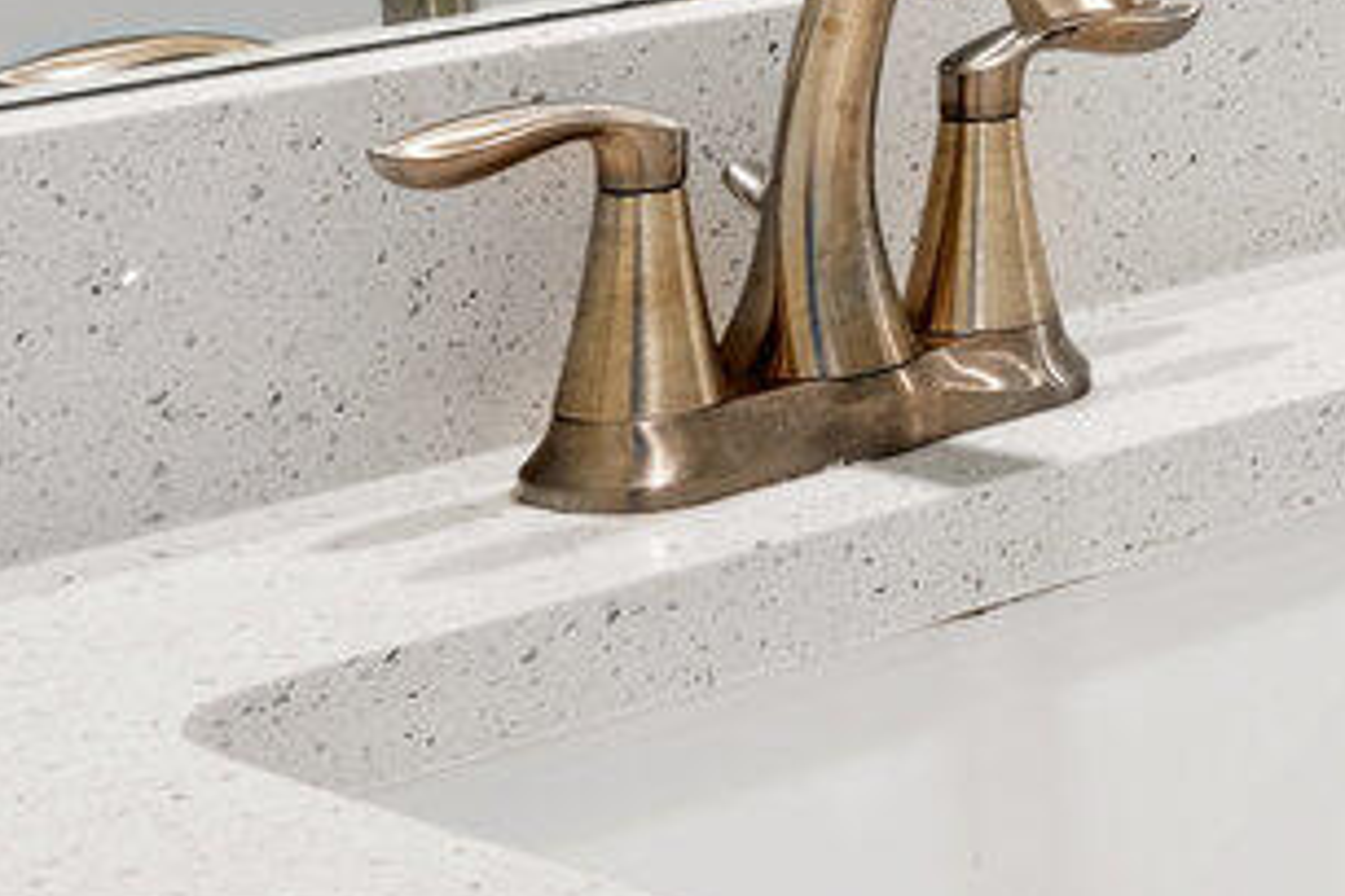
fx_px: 5006
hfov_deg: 13.3
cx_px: 2620
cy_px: -859
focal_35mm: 134
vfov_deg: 9.6
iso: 500
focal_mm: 20
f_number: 7.1
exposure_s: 1.3
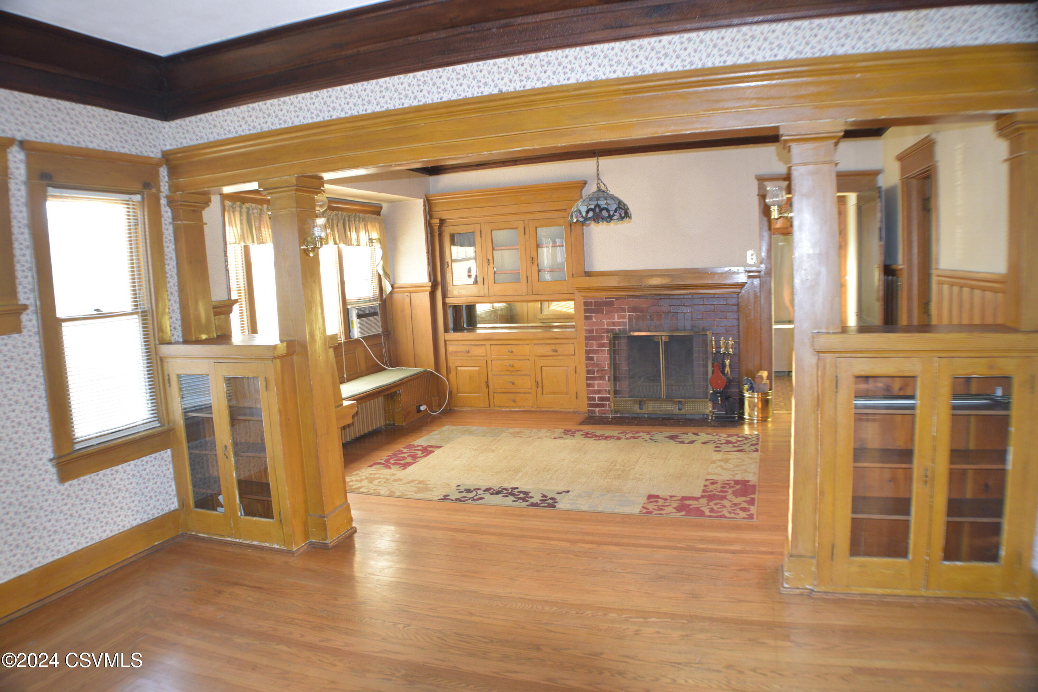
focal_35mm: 30
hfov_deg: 61.9
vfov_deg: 43.6
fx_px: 865
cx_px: 519
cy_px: 346
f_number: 5
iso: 800
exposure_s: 1/80
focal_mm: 20
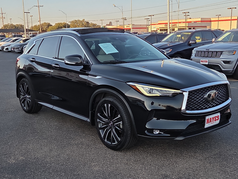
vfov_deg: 32.9
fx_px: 303
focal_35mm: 44
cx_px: 119
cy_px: 90
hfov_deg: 42.9
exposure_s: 1/714
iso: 25
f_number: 1.8
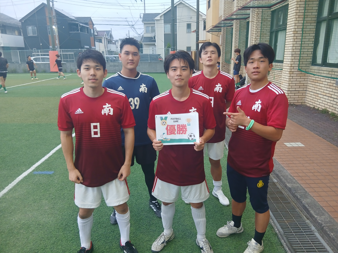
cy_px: 126
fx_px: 254
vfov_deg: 53.1
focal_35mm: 26
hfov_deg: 67.3
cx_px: 169
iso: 250
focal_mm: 3.86
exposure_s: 1/33.3
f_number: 1.8
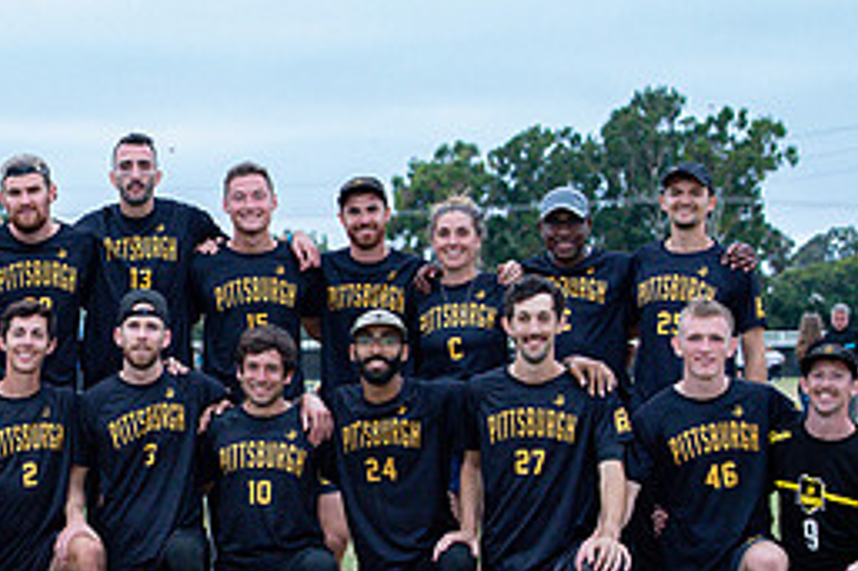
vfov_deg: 8.7
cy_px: 367
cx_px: 27
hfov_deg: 12.9
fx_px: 3763
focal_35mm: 158
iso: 5000
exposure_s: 1/250
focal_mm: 70
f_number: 4.5
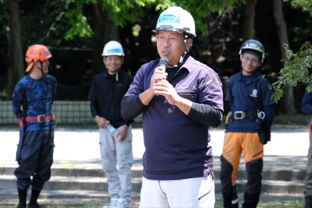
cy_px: 104
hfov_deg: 10.1
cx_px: 156
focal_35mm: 204
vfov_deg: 6.7
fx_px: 1768
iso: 1250
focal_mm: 135.7
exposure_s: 1/400
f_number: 6.4
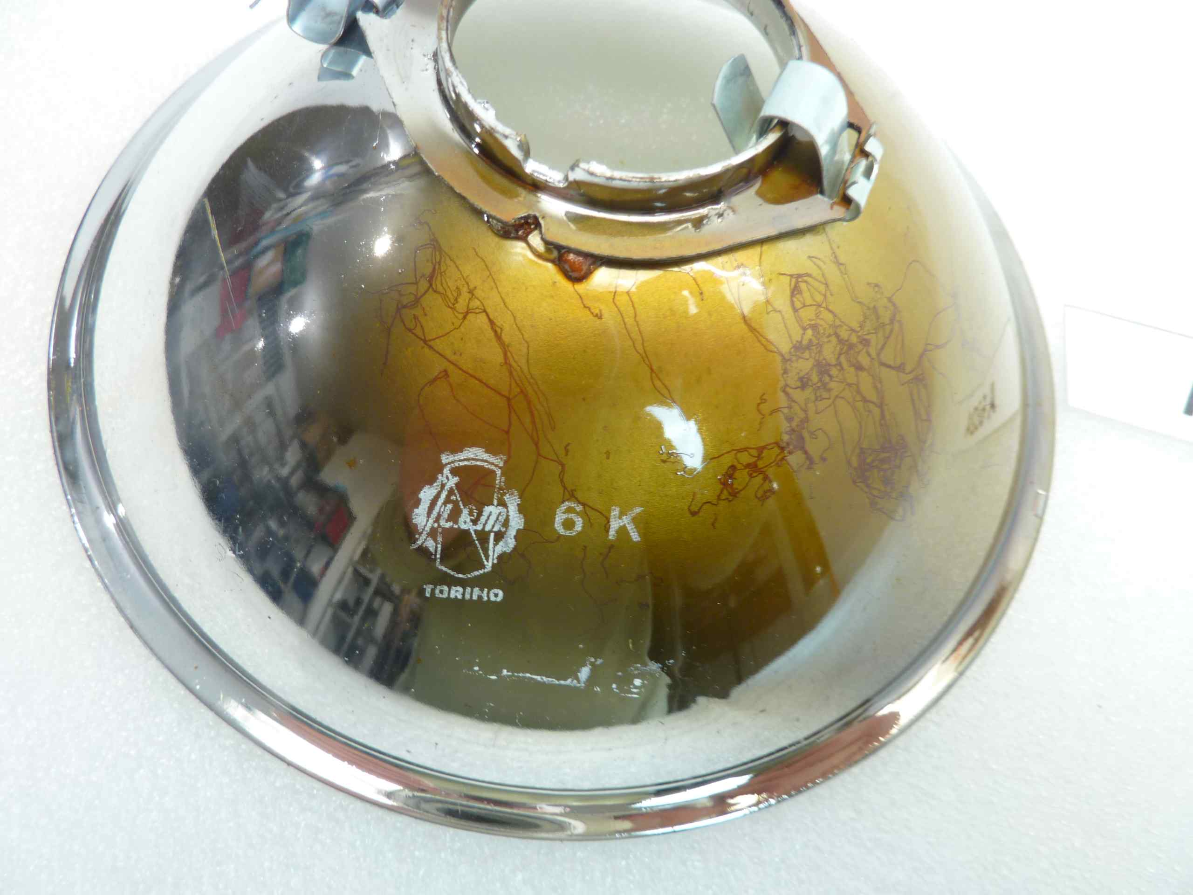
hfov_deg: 69.4
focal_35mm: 25
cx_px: 596
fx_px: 862
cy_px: 448
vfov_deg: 54.9
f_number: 3.3
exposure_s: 1/10
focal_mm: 4.1
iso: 80
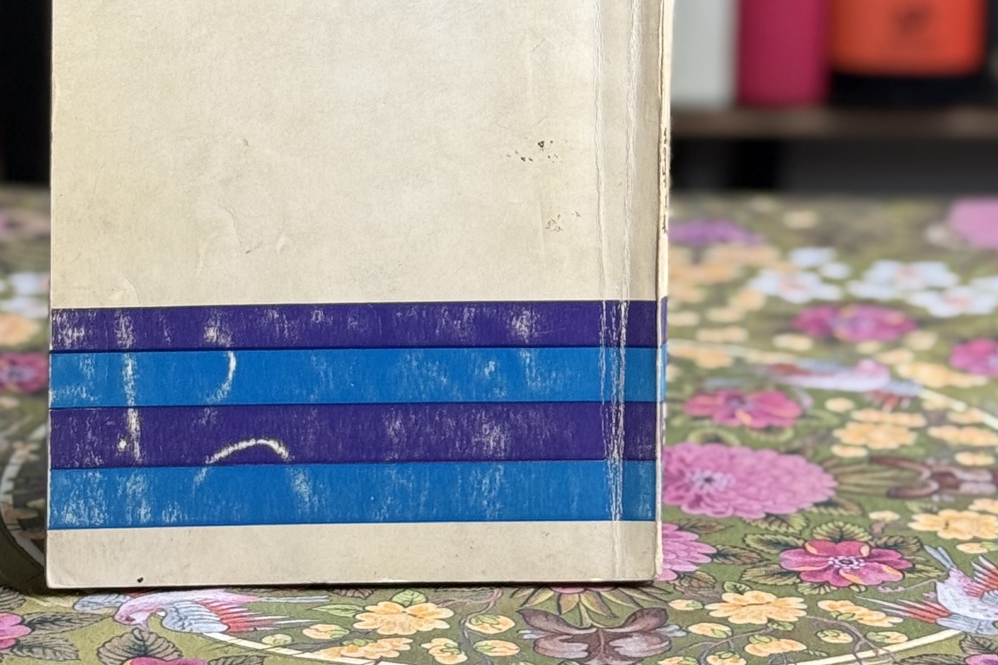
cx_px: 500
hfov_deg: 16.8
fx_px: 3382
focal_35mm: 122
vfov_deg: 11.0
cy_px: -161
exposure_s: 1/100
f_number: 1.78
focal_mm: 6.76
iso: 80
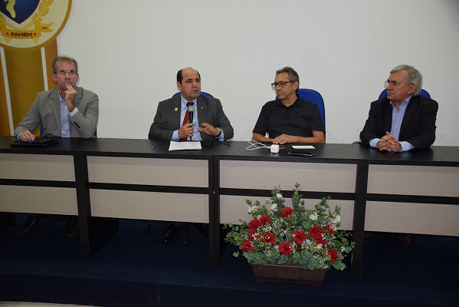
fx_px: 421
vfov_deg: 40.0
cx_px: 230
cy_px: 154
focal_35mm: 33
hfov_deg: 57.2
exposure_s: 1/60
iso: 1400
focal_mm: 22
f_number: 3.8
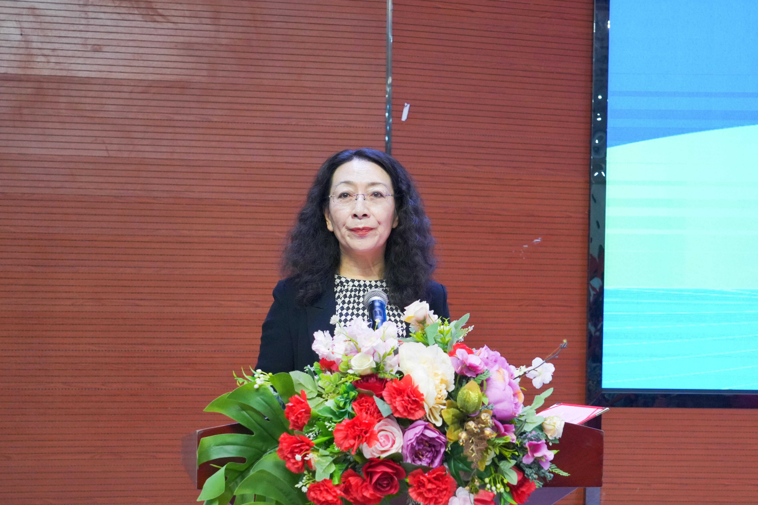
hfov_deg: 38.9
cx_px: 379
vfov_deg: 26.5
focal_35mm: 51
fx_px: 1074
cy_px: 252
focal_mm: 51
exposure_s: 1/125
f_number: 7.1
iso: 4000
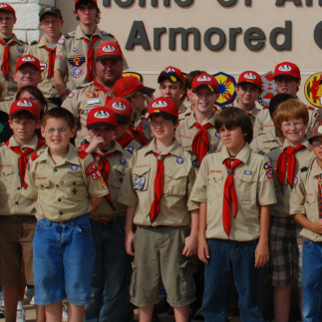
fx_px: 1021
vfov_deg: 17.9
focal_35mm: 97
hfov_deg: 17.4
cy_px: 113
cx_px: 341
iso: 200
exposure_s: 1/200
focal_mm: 24
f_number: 14
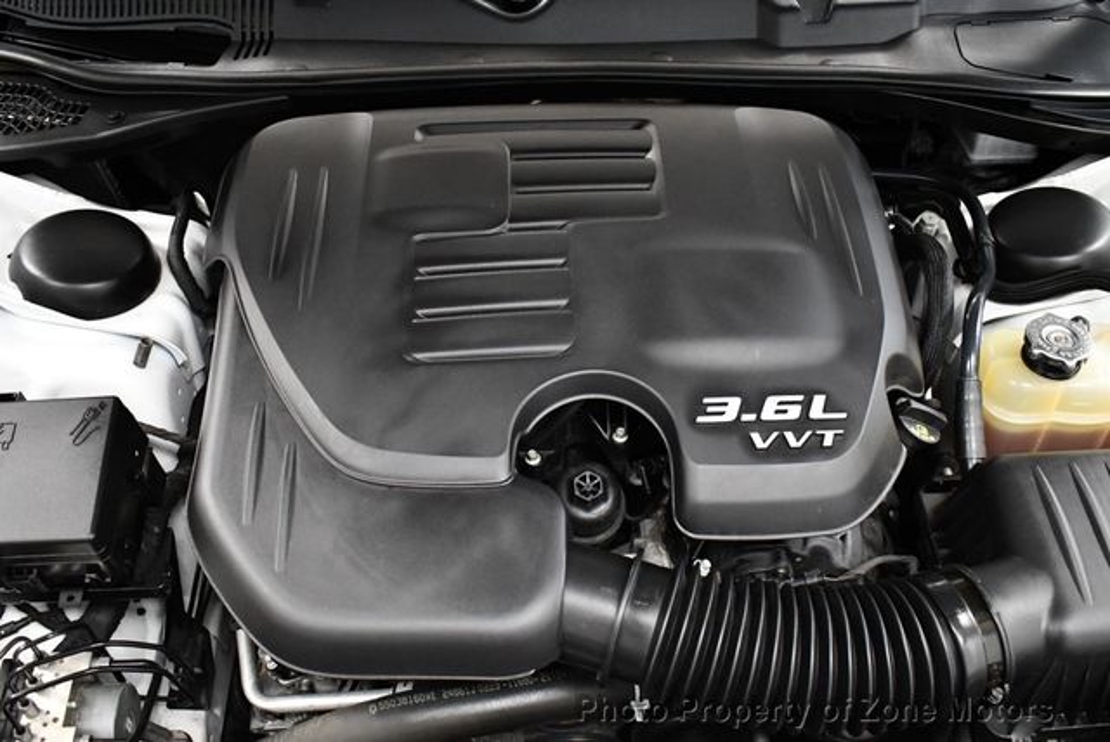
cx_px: 555
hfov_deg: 53.1
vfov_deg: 36.9
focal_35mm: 36
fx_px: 1111
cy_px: 371
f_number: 3.5
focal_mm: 18
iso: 3200
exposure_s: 1/100
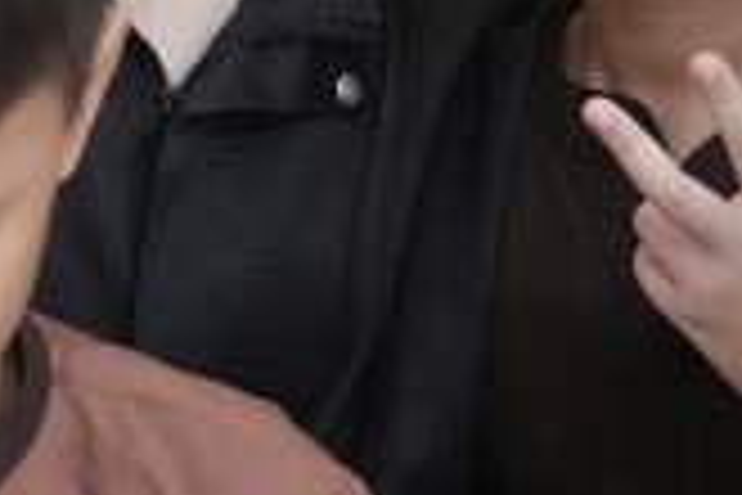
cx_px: 265
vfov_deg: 8.6
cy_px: -115
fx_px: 3256
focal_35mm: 158
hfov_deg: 13.0
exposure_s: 1/100
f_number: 2.8
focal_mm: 40
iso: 6400
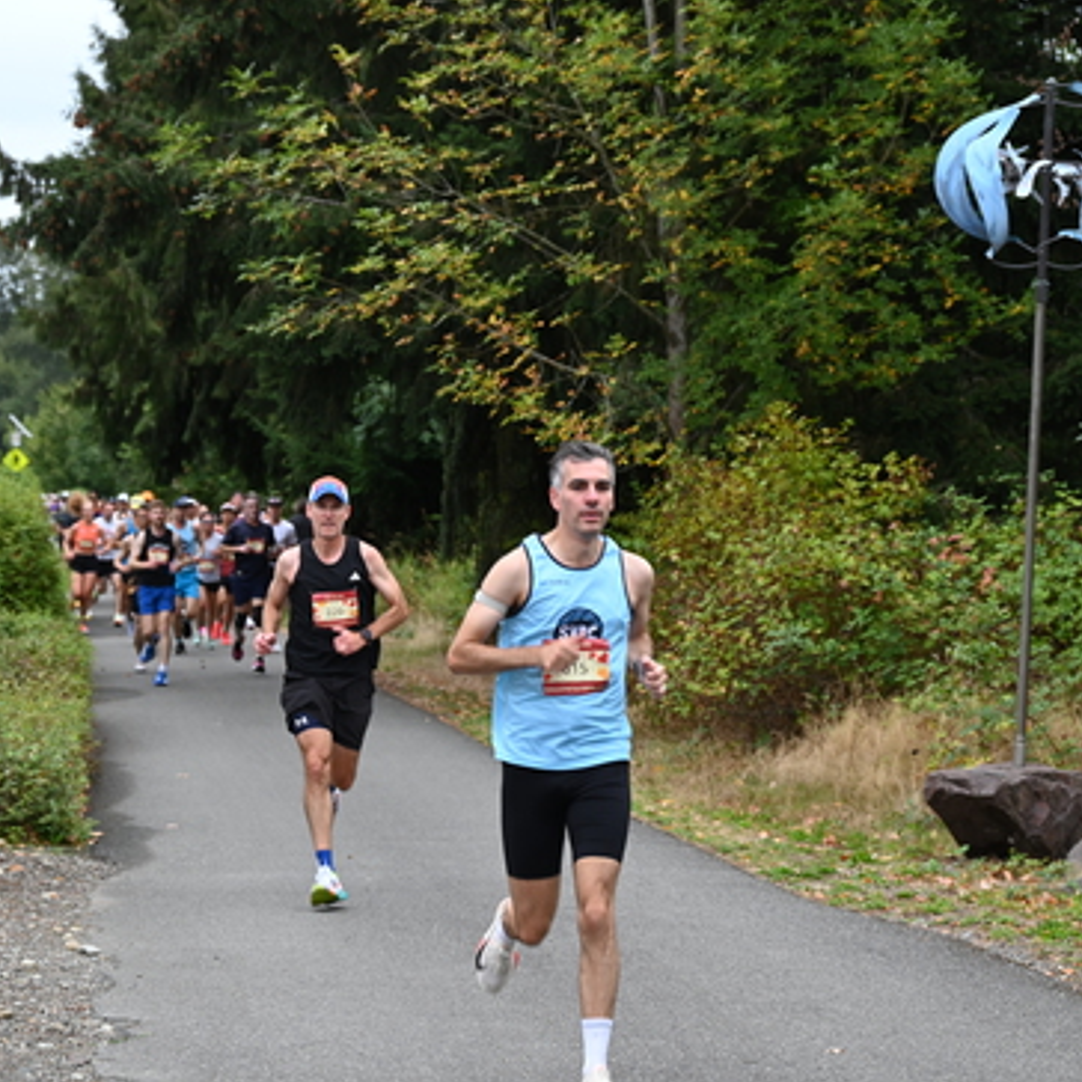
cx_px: 547
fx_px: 3996
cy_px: 540
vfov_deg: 15.4
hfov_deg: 15.4
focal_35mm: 113
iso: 500
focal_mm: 88
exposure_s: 1/125
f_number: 6.3
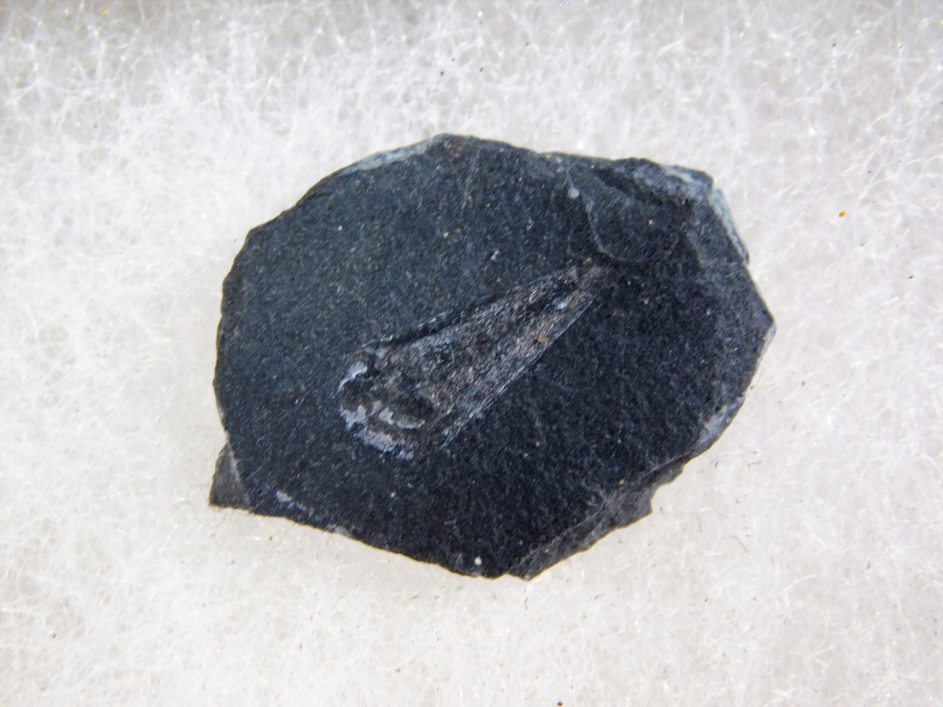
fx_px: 5012
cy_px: 354
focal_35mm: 184
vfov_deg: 8.1
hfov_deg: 10.7
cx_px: 472
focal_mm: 32.7
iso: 125
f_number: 5.4
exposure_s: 1/30
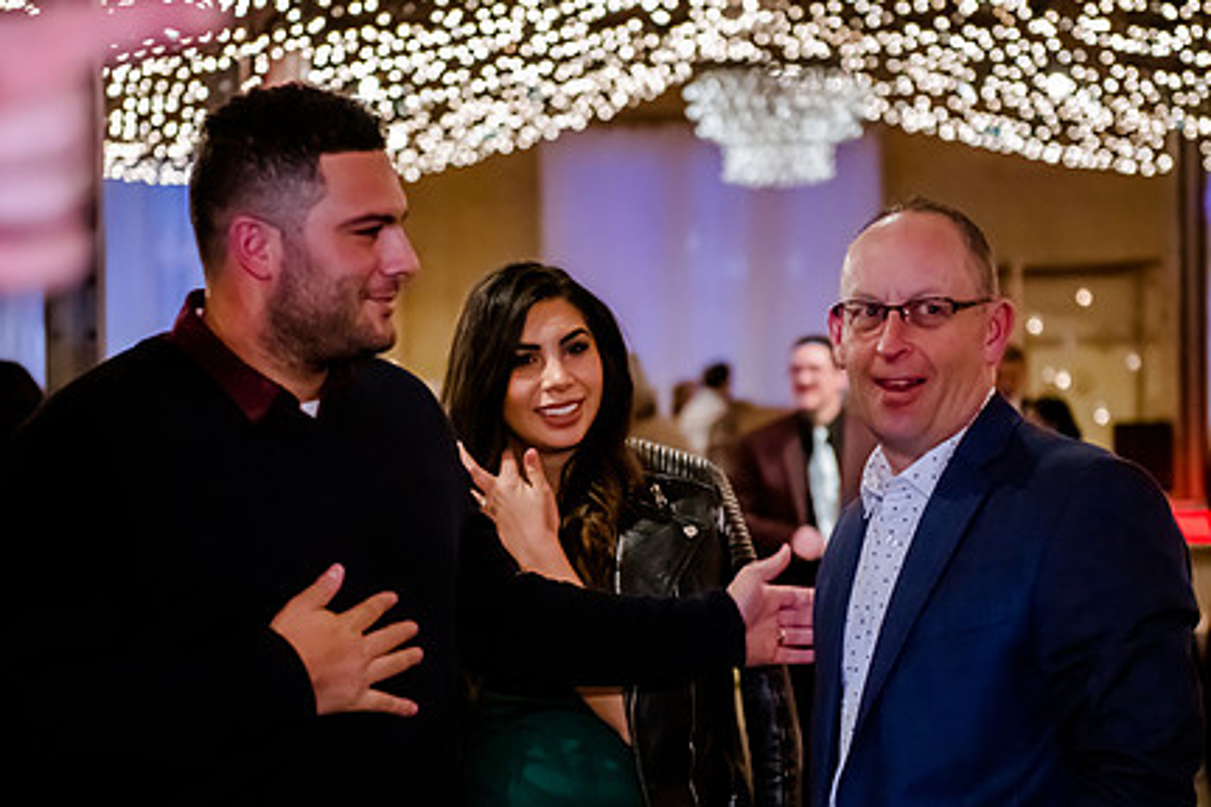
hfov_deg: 21.2
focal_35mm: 96
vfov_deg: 14.2
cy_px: 453
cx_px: 588
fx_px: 3229
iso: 5000
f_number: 2.8
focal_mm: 70
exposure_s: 1/160
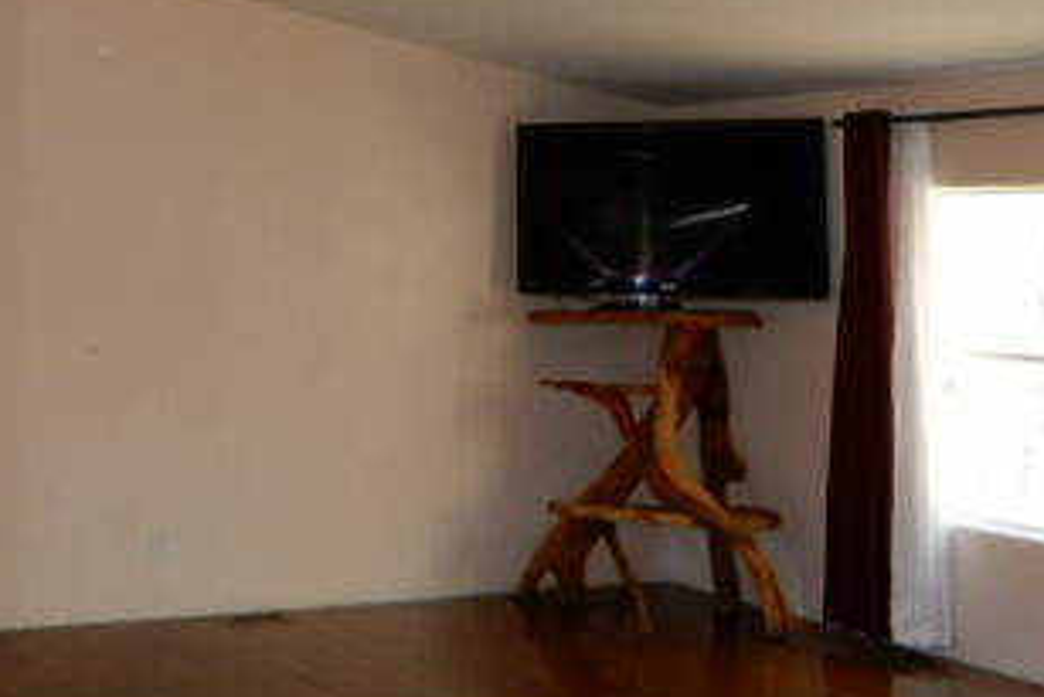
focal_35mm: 52
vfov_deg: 25.6
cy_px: 143
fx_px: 1509
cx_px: 17
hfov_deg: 34.9
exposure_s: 1/30
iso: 220
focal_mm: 4.3
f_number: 3.4
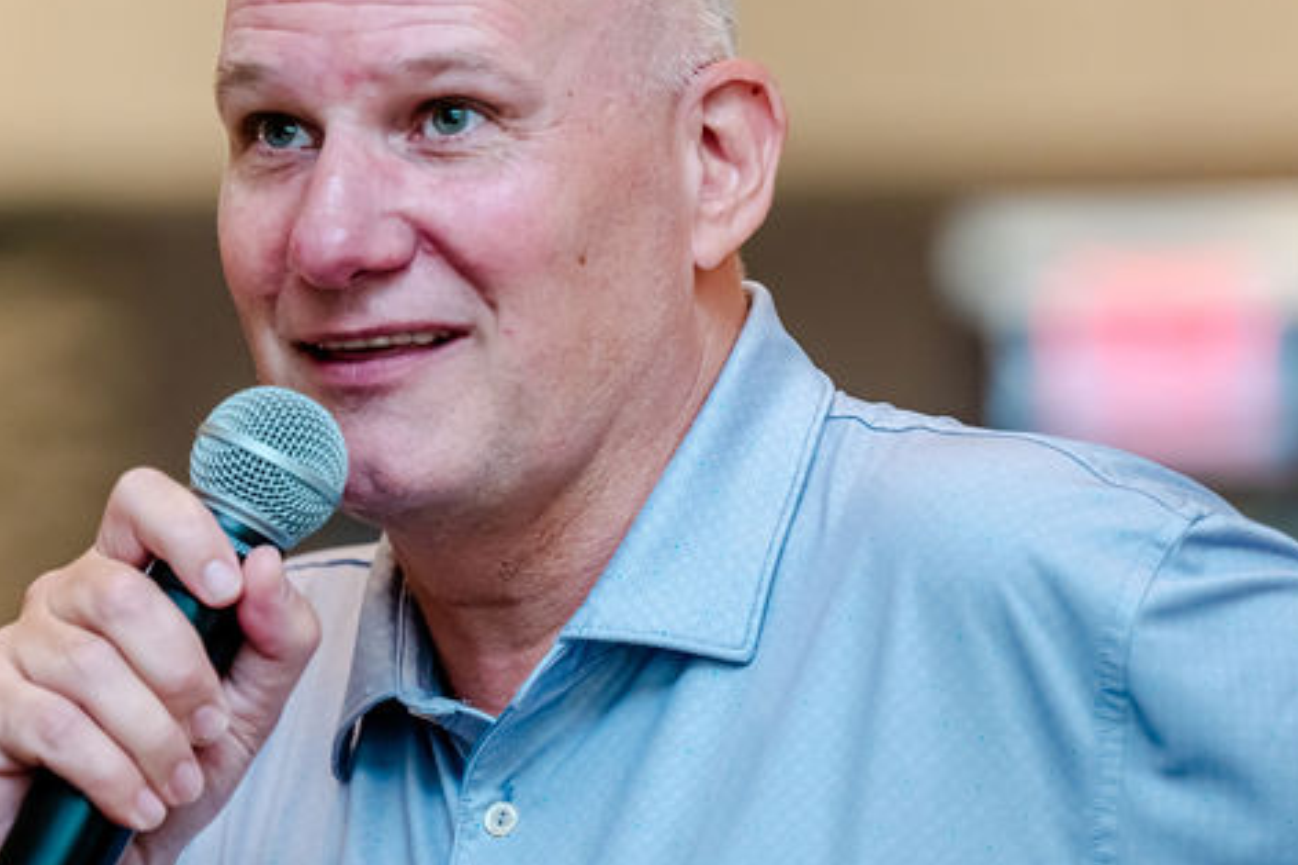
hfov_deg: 5.9
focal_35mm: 352
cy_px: 386
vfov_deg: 3.9
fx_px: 12691
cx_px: 393
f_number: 2.8
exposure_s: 1/200
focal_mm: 160
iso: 1250
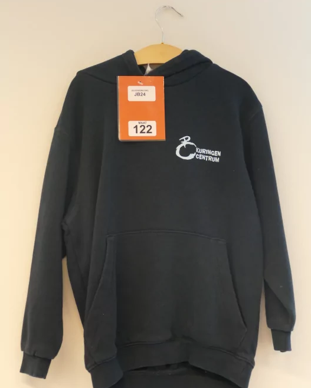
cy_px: 229
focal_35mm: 65
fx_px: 747
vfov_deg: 29.1
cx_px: 157
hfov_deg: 23.5
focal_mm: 20.62
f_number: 3.5
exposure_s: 1/80
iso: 1250
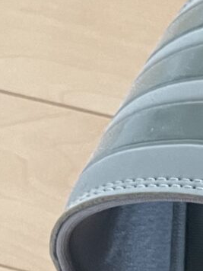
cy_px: 302
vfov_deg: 13.4
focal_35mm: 144
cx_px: 582
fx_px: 1126
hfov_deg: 8.7
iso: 400
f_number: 1.6
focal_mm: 5.1
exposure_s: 1/60
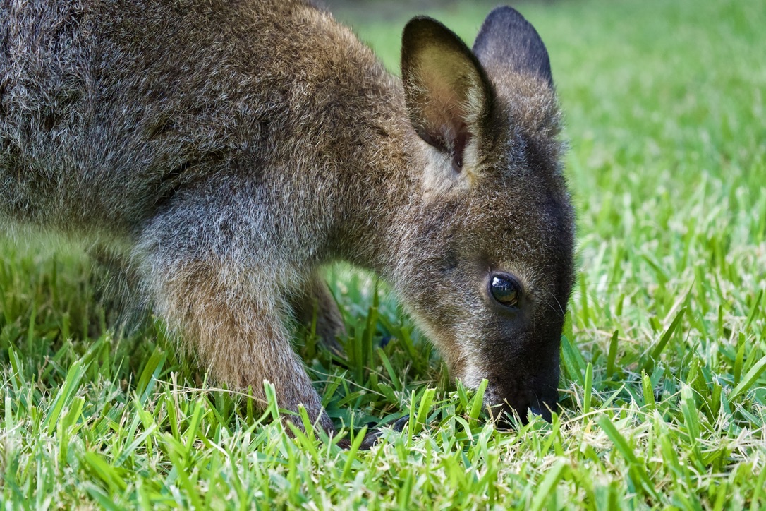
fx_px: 1489
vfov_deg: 19.5
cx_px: 383
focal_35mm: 70
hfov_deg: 28.8
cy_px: 256
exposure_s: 1/2000
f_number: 5.6
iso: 8000
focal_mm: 70
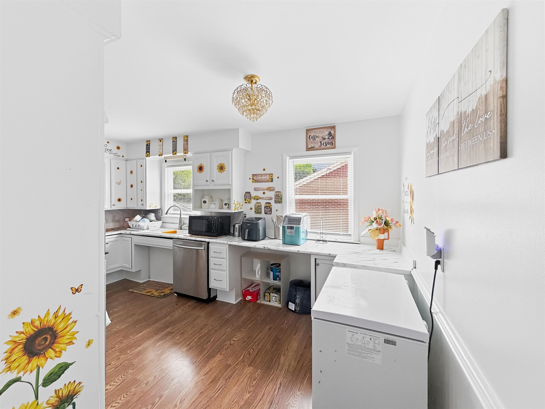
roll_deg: +1.1
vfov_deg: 85.7
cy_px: 204
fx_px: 220
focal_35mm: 14
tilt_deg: -3.4
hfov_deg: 102.1
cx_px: 272
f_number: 2.2
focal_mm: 2.2
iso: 125
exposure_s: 1/121
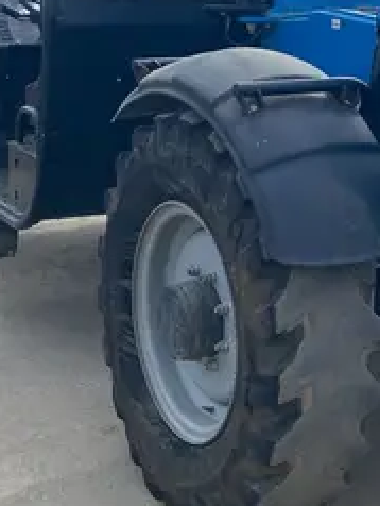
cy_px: 114
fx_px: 1169
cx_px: 361
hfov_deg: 18.1
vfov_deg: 24.1
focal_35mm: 80
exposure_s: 1/3125
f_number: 1.8
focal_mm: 4.25
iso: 32
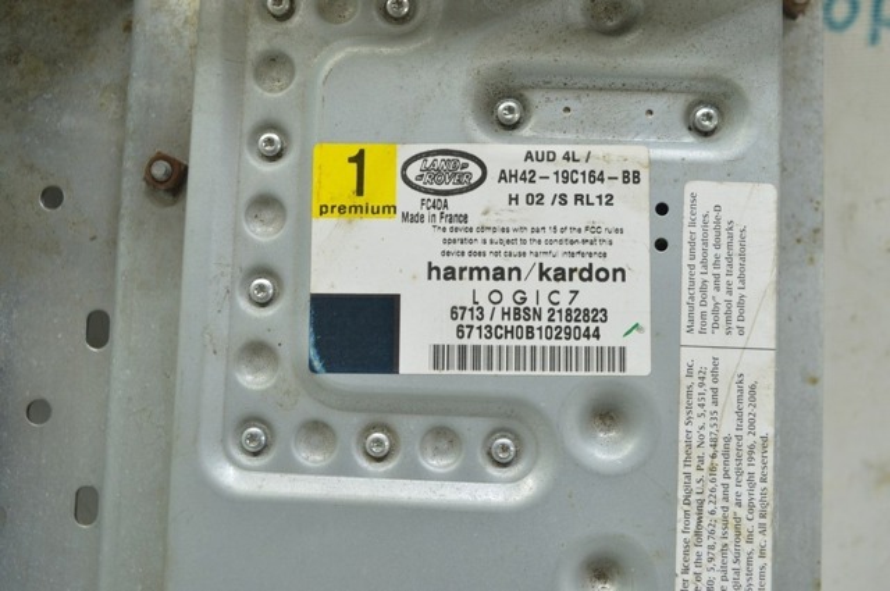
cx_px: 445
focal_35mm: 34
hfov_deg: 55.2
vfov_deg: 38.3
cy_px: 296
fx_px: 852
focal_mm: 23
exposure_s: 1/20
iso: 400
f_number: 5.6
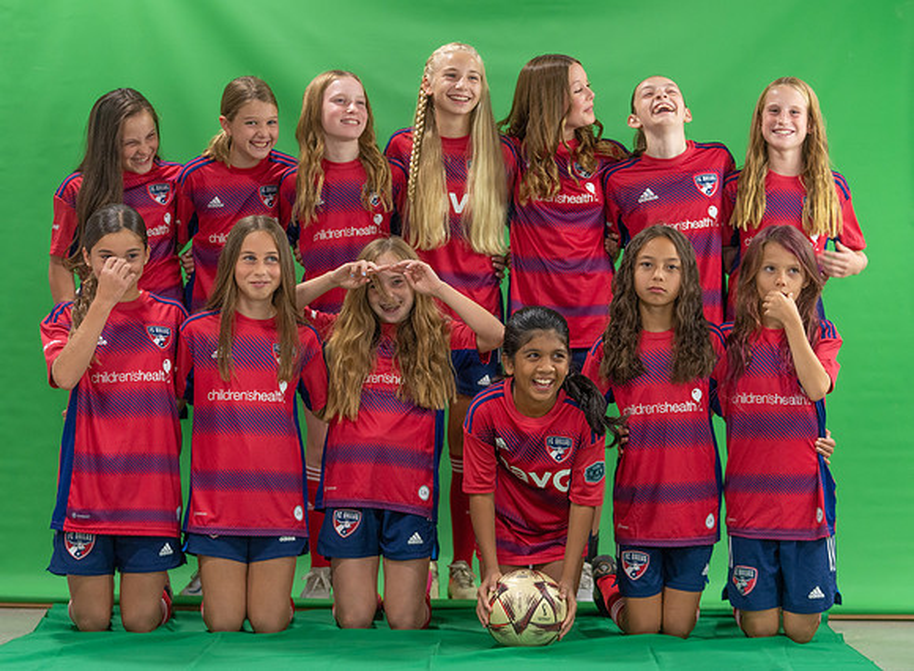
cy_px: 302
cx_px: 477
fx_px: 2285
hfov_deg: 22.6
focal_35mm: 87
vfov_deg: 16.7
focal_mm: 70
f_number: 2.8
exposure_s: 1/250
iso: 1000
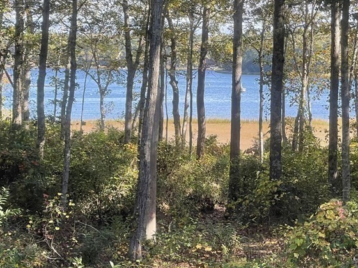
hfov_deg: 16.8
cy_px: 138
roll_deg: -0.8
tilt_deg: -2.9
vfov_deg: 12.7
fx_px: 1210
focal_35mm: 117
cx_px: 257
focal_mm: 7.5
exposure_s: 1/137
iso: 20
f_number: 2.2
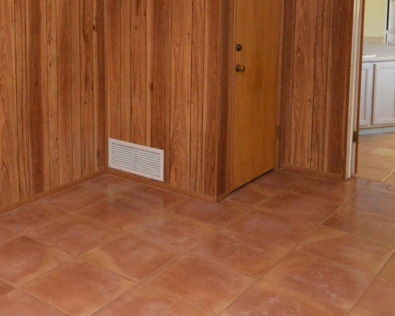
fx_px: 526
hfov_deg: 39.7
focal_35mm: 45
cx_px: 85
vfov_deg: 32.4
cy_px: 57
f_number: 3.5
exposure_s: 1/60
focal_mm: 10
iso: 3200
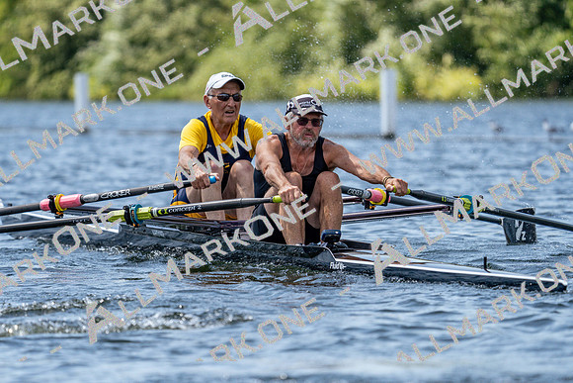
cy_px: 192
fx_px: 5620
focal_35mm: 353
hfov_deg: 5.8
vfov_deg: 3.9
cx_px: 286
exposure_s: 1/2000
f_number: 6.3
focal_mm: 353
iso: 400
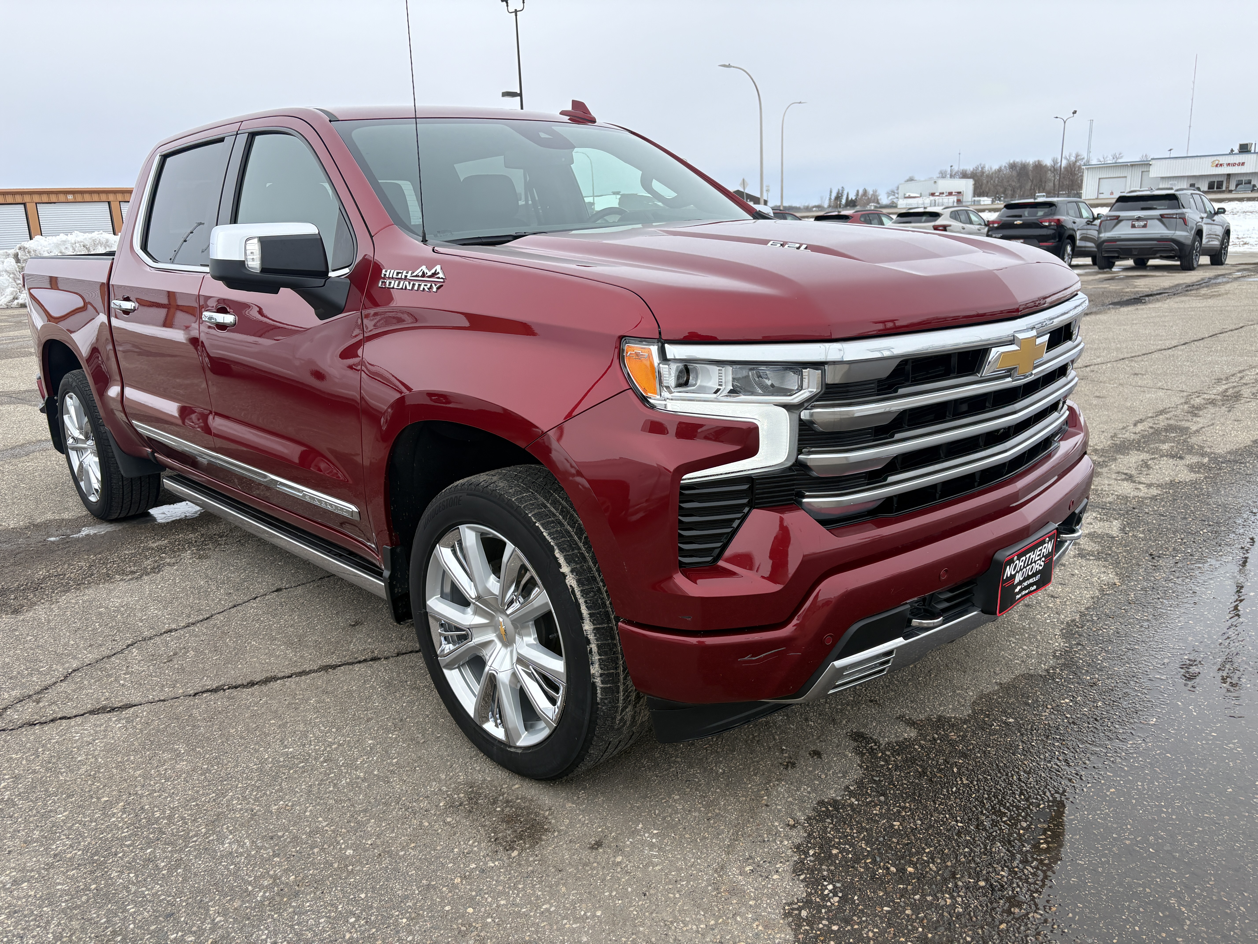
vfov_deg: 53.1
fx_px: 945
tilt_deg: -14.0
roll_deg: +1.4
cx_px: 629
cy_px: 472
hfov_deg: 67.3
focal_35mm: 26
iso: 50
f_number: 1.6
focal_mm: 5.96
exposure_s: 1/2283
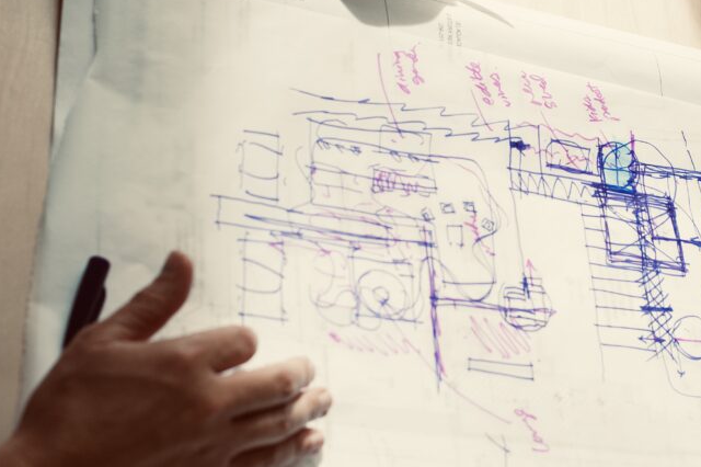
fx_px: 1557
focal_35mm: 80
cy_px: 200
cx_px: 481
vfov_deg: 17.0
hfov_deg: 25.2
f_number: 4
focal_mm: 50
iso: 800
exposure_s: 1/200
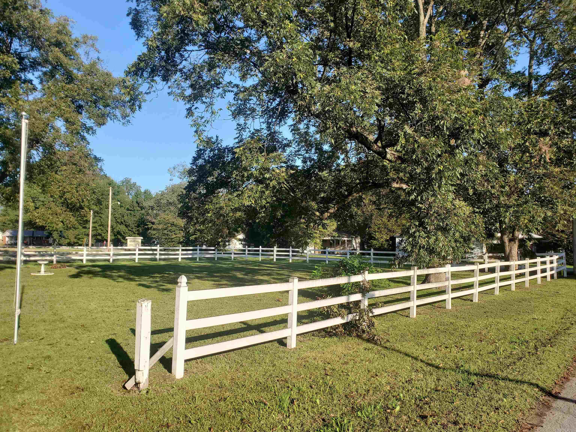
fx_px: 433
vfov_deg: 53.1
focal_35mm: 26
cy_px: 216
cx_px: 288
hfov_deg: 67.3
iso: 50
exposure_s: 1/1076
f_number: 2.4
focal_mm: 4.3
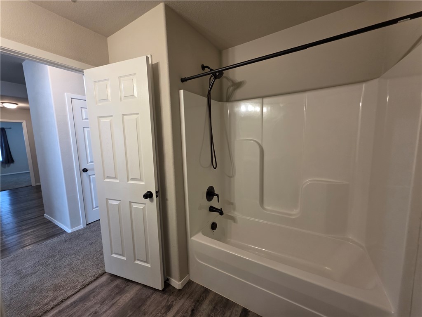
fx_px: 158
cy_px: 158
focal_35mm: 13
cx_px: 211
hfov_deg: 106.2
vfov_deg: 89.9
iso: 200
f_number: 1.9
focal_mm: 2.2
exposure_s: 1/60
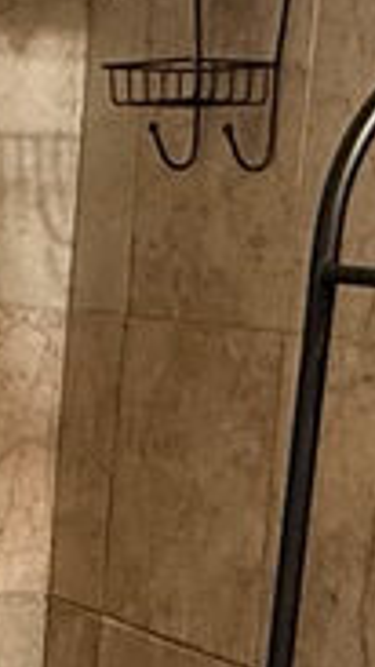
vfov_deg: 16.9
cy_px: 842
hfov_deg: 10.1
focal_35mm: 120
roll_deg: -4.3
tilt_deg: -14.8
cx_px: 120
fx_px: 2120
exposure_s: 1/60
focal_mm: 2.22
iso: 400
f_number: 2.2
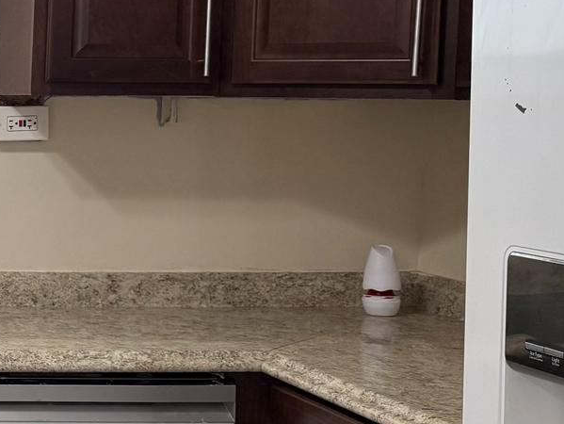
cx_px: -330
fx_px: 1337
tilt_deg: -2.8
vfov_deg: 18.0
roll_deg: -0.6
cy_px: 175
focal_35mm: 82
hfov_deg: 19.9
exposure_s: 1/145
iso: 160
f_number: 1.78
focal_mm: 6.76
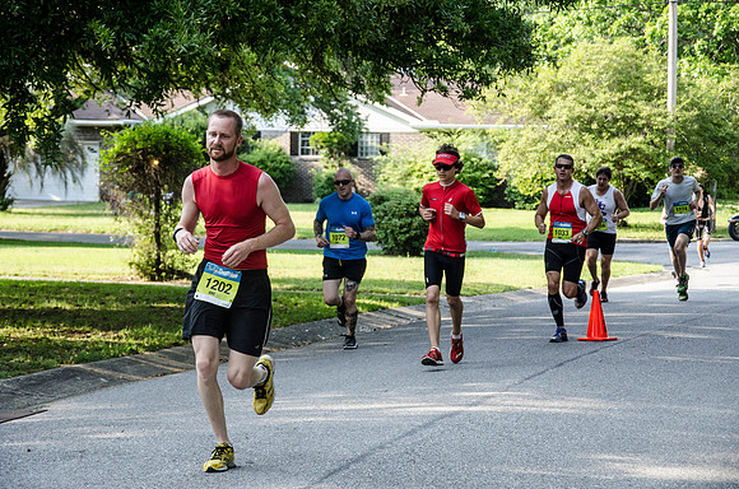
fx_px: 2458
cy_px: 244
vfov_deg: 11.4
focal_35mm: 120
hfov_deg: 17.1
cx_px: 370
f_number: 5.3
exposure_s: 1/640
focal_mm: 80
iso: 800
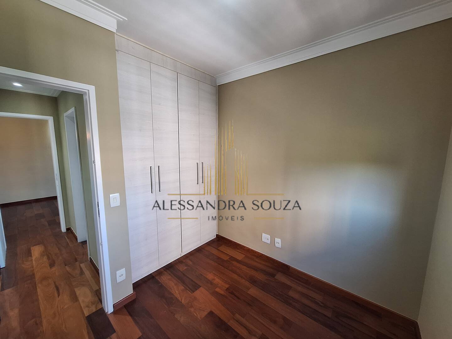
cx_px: 226
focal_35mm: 13
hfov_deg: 106.2
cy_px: 170
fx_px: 170
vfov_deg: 89.9
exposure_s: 1/40
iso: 125
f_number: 2.2
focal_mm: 1.74
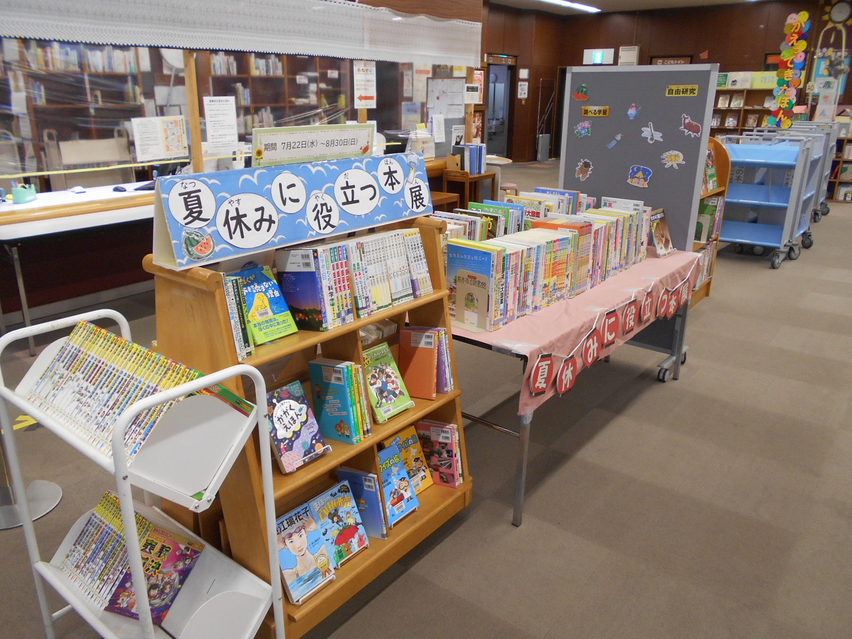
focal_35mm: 26
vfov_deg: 53.1
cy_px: 320
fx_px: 640
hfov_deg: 67.3
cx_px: 426
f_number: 3.2
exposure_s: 1/30
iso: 140
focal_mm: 4.6
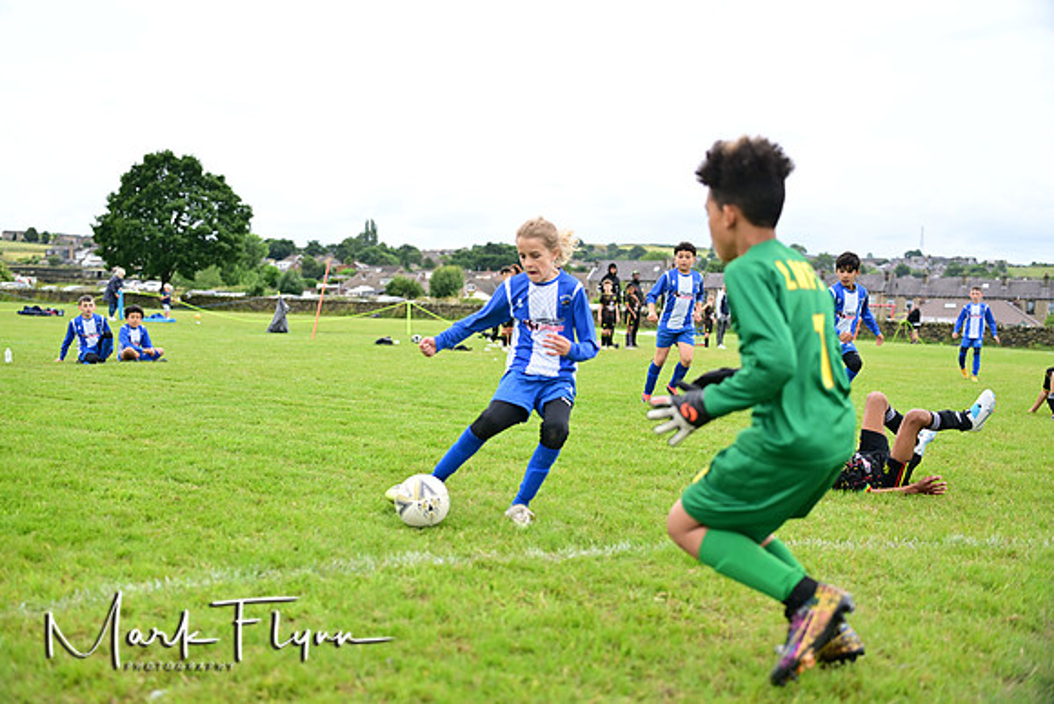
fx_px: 1142
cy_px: 352
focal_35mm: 39
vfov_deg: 34.2
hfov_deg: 49.5
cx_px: 527
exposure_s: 1/2000
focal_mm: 39
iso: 400
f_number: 2.2
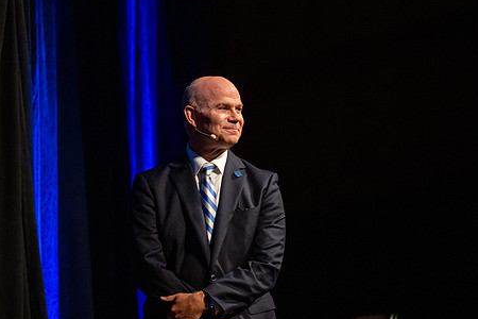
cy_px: 144
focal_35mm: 258
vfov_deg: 5.3
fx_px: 3425
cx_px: 288
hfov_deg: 8.0
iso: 2000
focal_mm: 200
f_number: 2.8
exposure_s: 1/320
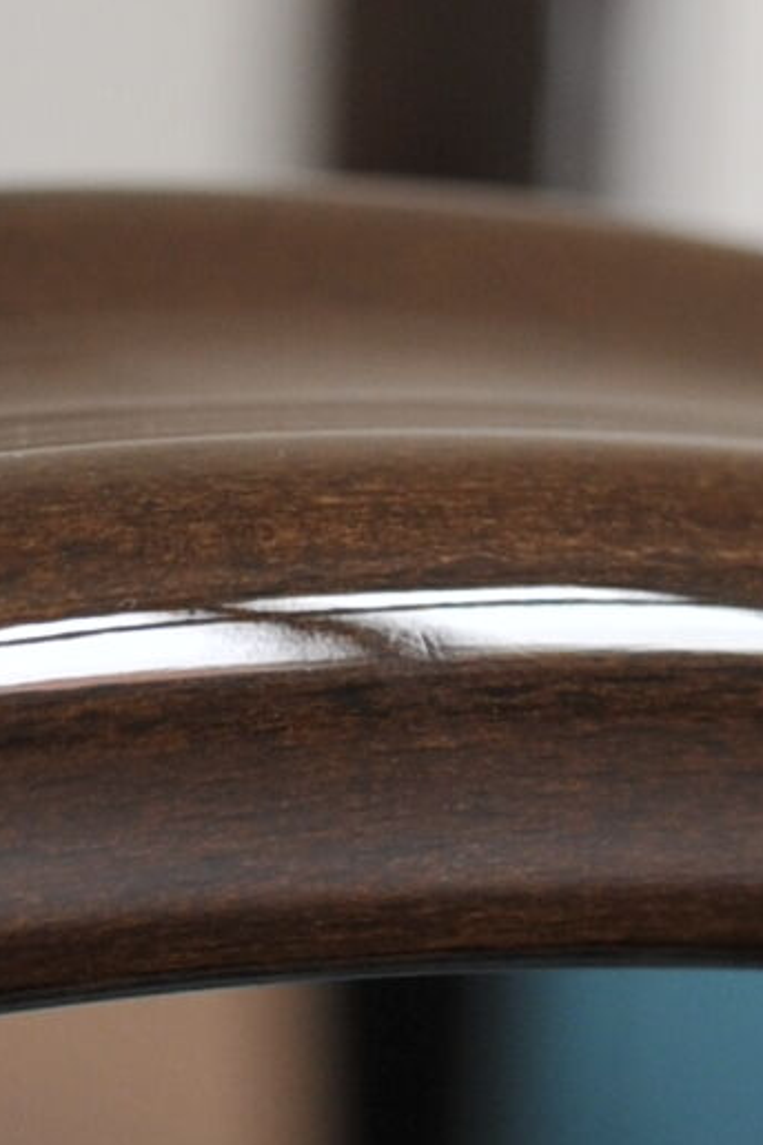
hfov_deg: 6.3
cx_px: 958
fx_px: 6866
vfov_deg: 9.4
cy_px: -235
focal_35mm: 216
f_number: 3.2
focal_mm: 35
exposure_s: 1/125
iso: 640
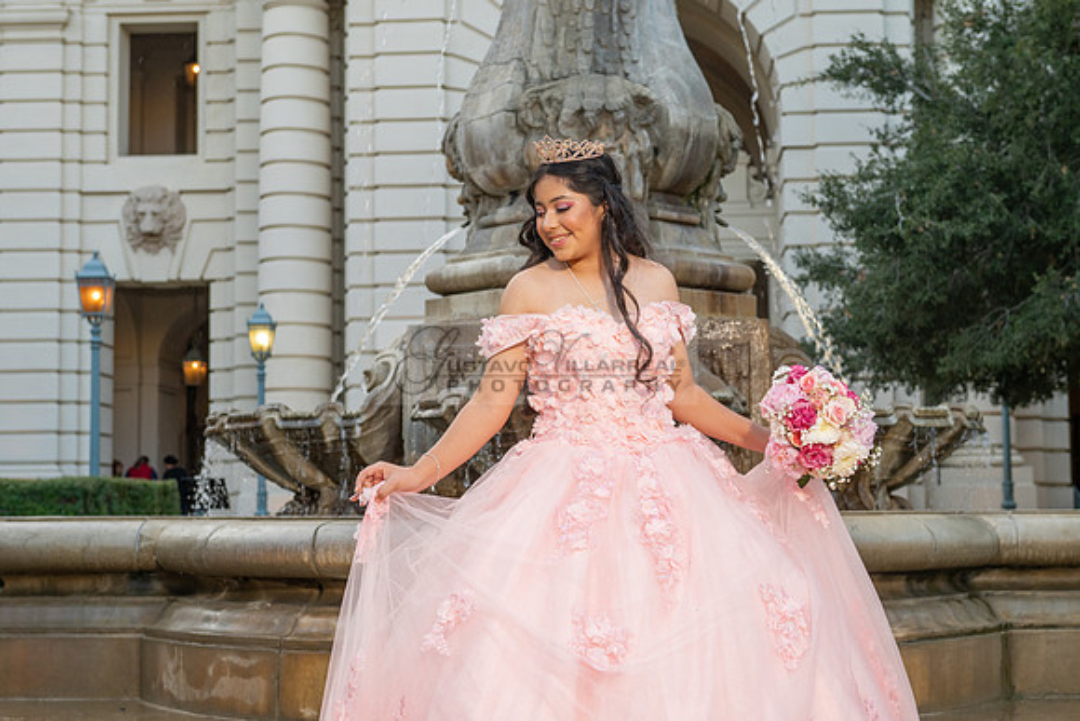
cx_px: 599
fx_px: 1872
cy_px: 372
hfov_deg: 32.2
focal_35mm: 62
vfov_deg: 21.8
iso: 320
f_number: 4.5
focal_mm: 55
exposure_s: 1/200
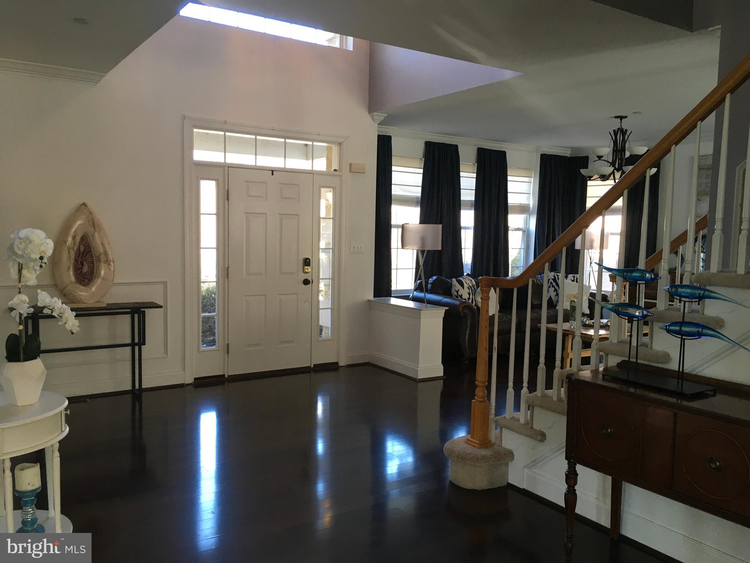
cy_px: 282
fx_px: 628
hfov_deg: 61.7
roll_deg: -0.2
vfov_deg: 48.2
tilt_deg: -6.8
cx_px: 375
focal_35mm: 29
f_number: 2.2
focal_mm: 4.15
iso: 32
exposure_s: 1/30
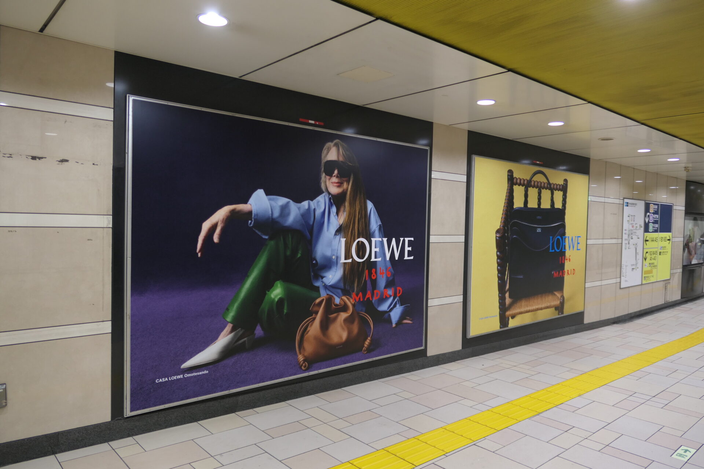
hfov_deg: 73.7
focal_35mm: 24
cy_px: 234
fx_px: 469
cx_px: 352
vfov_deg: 53.1
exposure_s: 1/80
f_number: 1.4
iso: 125
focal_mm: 8.8
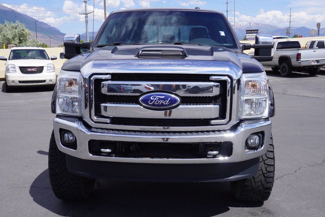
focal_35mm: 41
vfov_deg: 33.0
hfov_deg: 47.8
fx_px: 366
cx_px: 155
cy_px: 110
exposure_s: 1/125
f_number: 11
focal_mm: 25
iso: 100
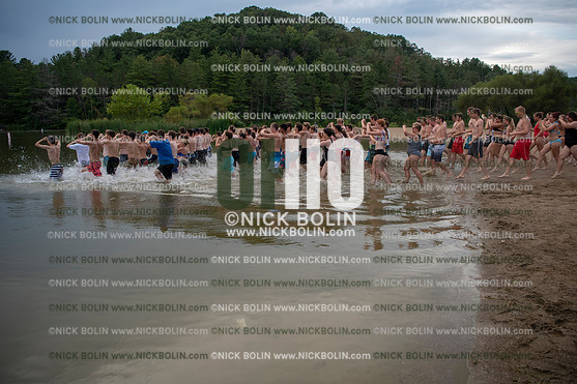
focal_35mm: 25
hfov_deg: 71.5
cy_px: 188
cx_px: 290
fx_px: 401
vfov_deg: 51.3
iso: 160
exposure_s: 1/800
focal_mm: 24
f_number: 3.2
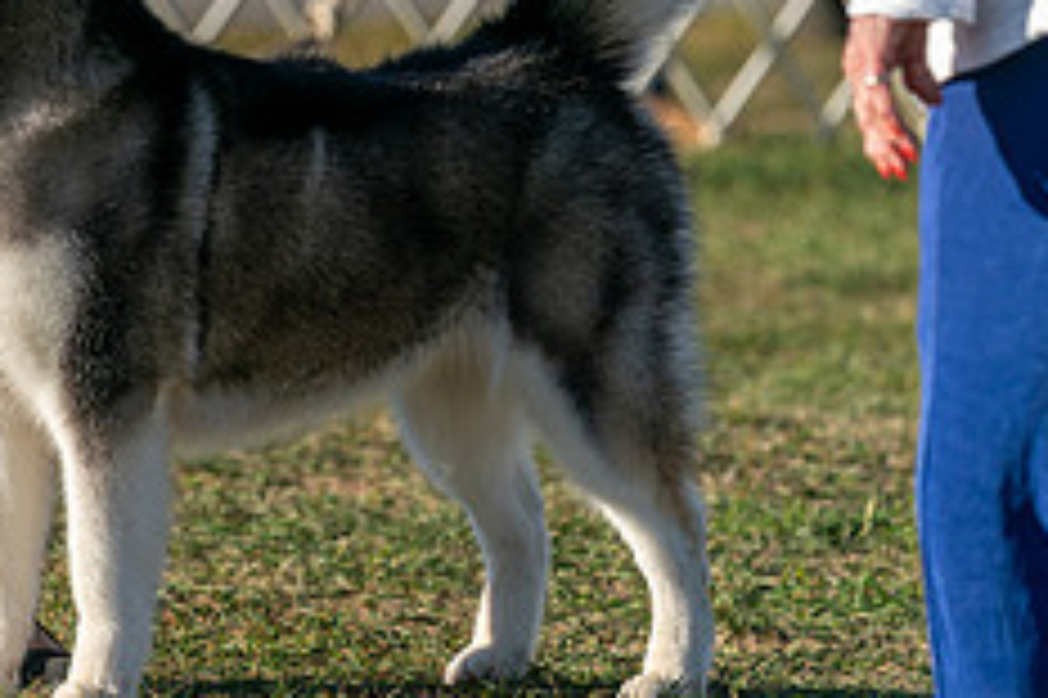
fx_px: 13178
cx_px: 22
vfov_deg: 3.0
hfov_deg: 4.5
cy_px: -74
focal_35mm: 453
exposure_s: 1/1250
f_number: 4.5
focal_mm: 182
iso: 200
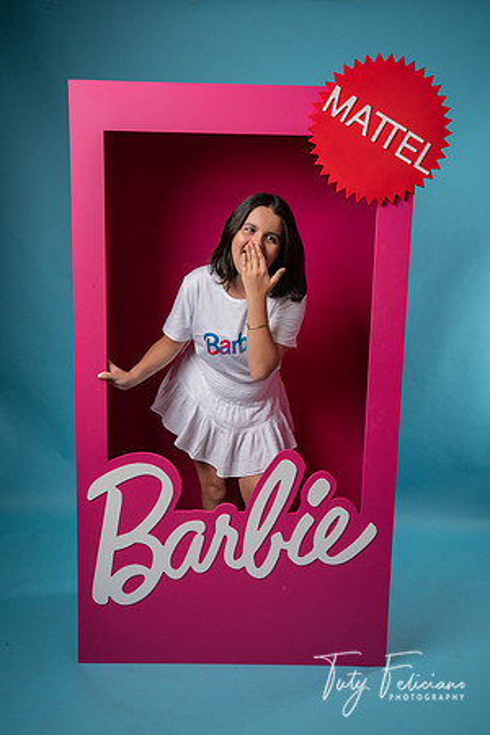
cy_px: 368
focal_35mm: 36
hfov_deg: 36.9
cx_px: 245
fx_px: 735
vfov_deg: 53.1
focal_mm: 36
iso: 250
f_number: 6.3
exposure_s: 1/250
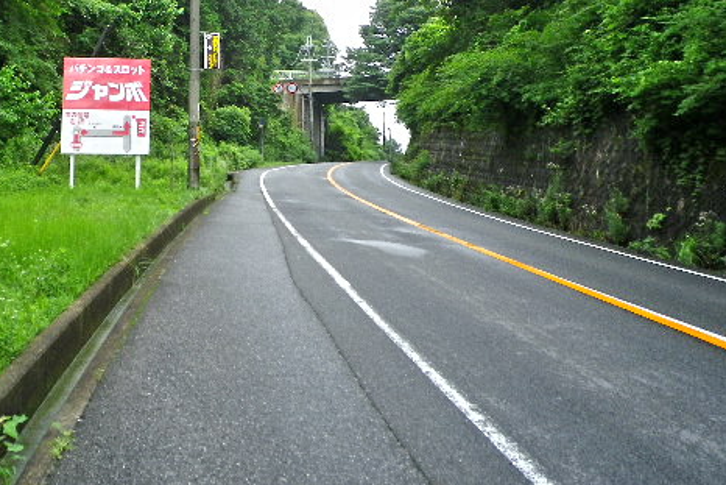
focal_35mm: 40
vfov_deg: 32.7
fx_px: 807
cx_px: 285
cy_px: 112
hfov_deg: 48.1
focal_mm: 5.05
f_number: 3.5
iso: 80
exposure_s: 1/100
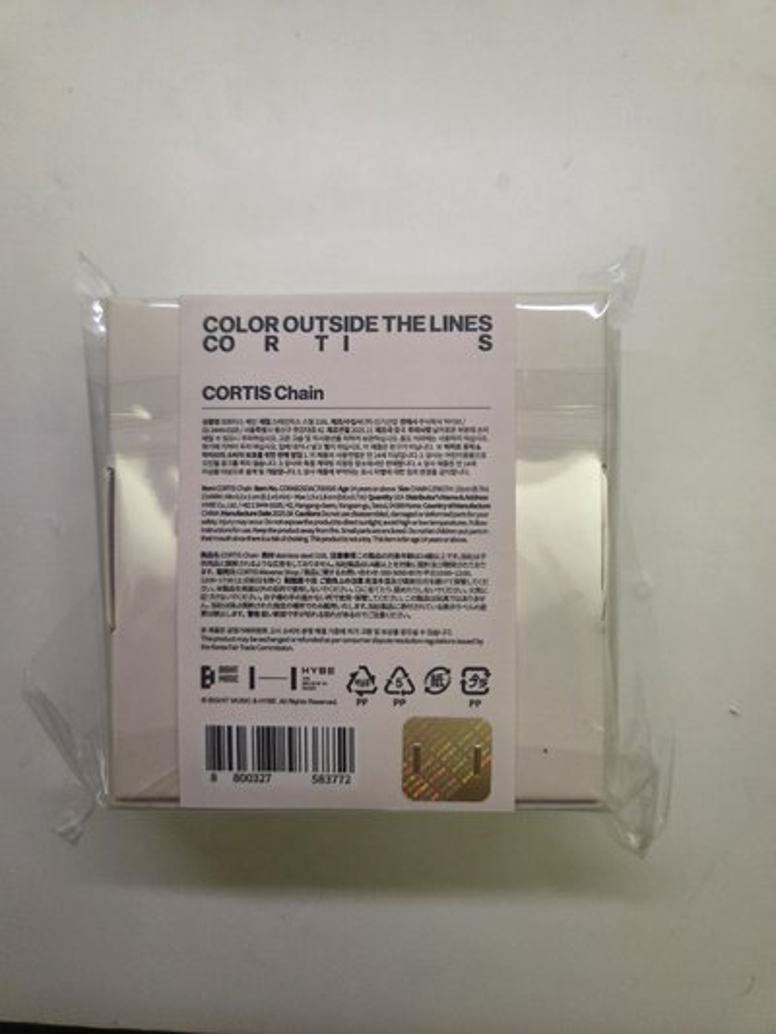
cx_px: 388
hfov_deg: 58.9
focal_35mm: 23
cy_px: 517
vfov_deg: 73.9
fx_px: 687
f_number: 1.8
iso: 400
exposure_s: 1/120
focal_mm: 5.4
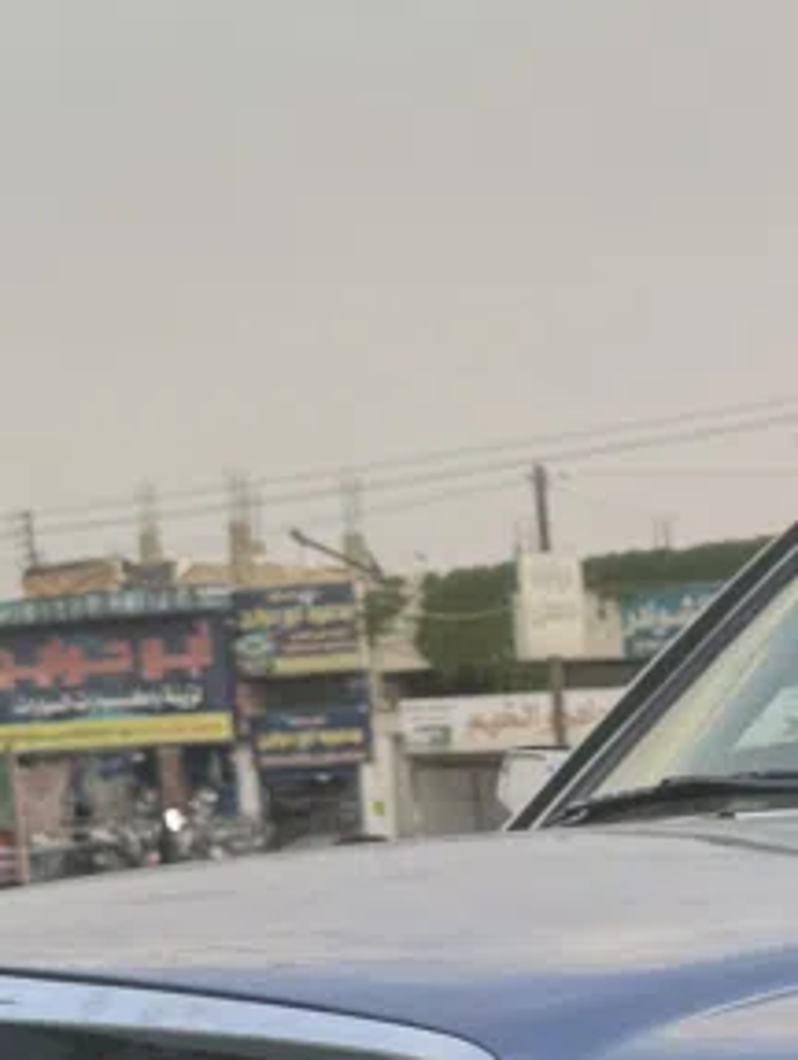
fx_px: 3496
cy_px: 973
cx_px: 1360
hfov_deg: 12.1
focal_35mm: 114
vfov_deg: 17.0
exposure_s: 1/260
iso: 64
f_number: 1.78
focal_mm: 6.76
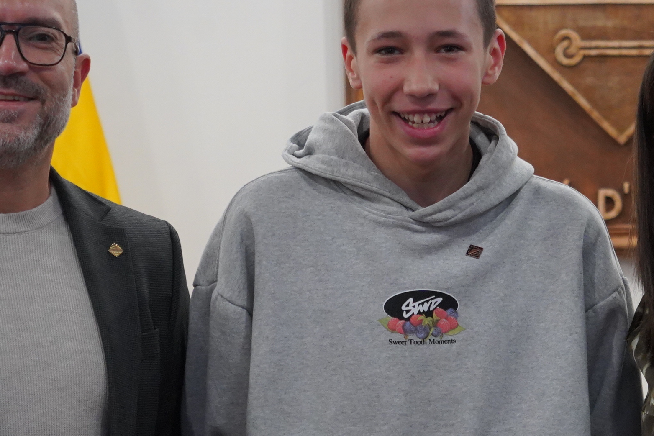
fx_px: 4850
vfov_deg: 5.1
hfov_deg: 7.7
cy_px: 184
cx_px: 473
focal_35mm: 267
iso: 4000
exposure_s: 1/160
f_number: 6.3
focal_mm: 106
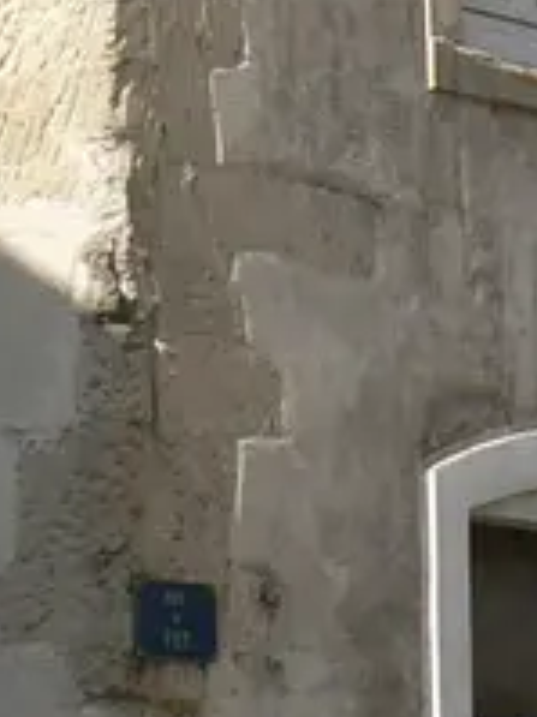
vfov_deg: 8.4
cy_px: -195
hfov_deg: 6.4
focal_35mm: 232
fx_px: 4804
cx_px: -90
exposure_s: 1/320
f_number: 4.5
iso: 80
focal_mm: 6
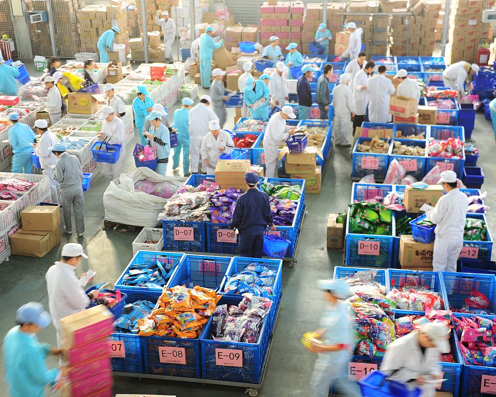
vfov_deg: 29.7
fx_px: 749
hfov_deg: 36.7
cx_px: 242
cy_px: 199
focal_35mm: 51
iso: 500
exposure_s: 1/13
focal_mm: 45
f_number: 6.3
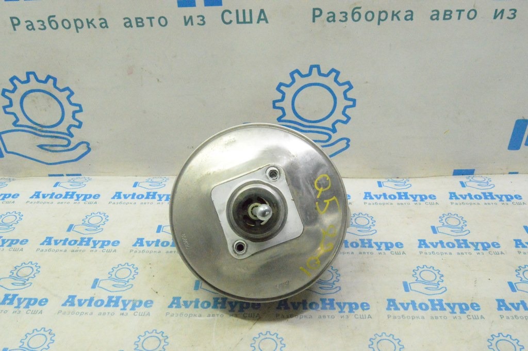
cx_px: 264
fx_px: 506
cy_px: 176
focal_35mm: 34
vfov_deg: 38.3
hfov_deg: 55.1
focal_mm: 23
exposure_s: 1/60
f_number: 20
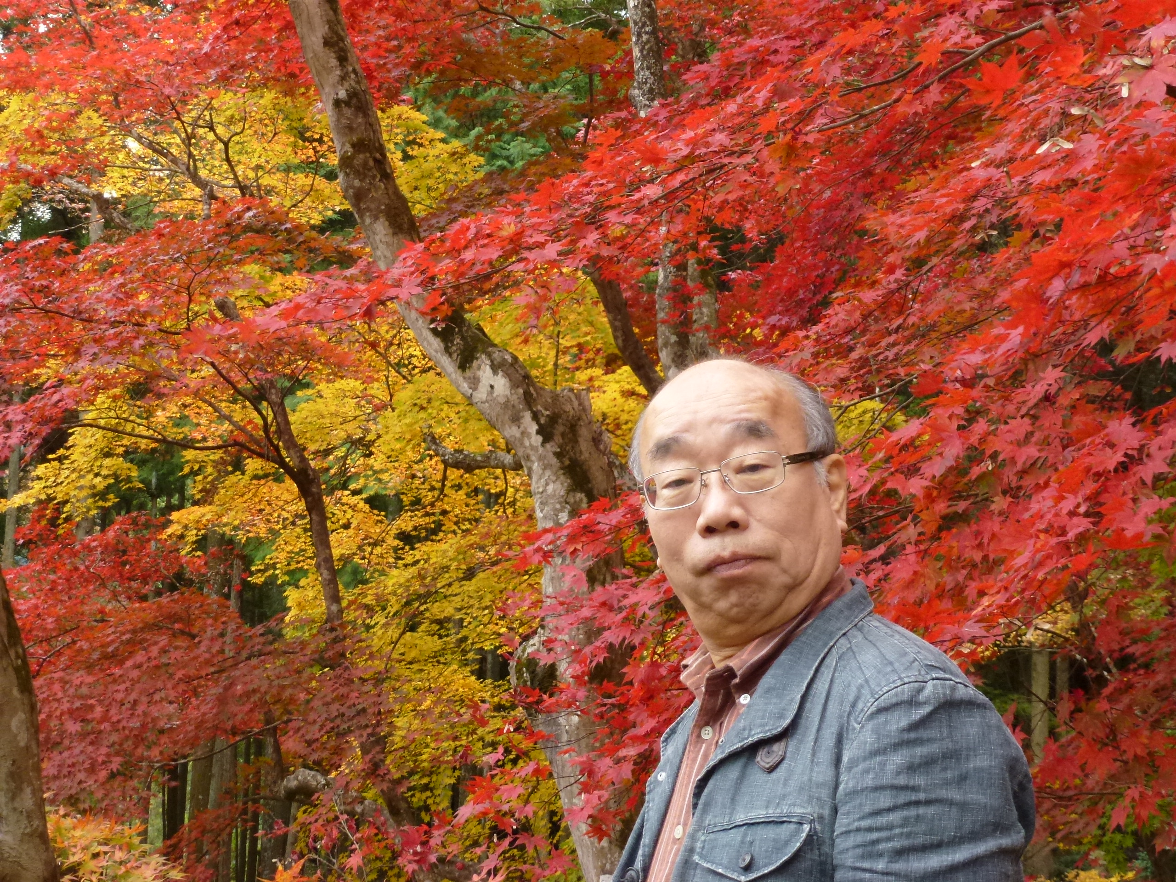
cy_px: 441
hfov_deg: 31.7
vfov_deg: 24.0
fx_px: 2072
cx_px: 588
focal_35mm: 61
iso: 320
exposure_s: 1/80
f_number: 4.5
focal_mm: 10.9
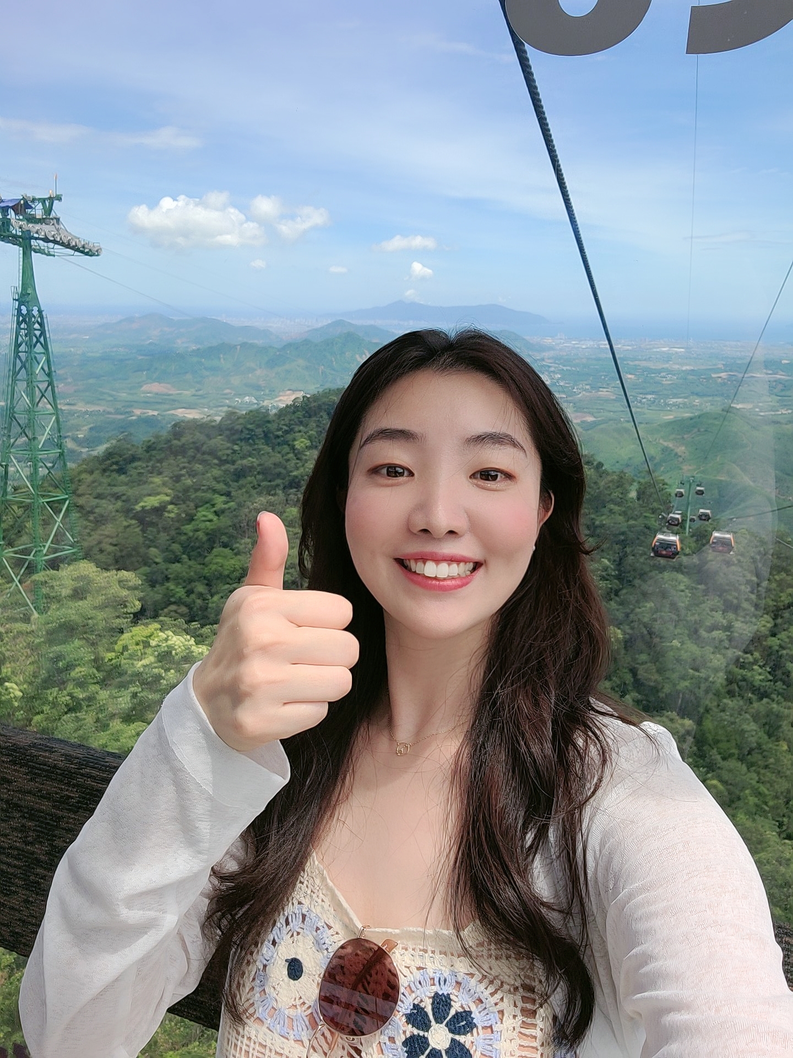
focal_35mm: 25
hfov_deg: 54.9
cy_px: 529
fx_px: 764
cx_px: 396
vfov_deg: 69.4
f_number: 2.2
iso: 50
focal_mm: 3.3
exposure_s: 1/714
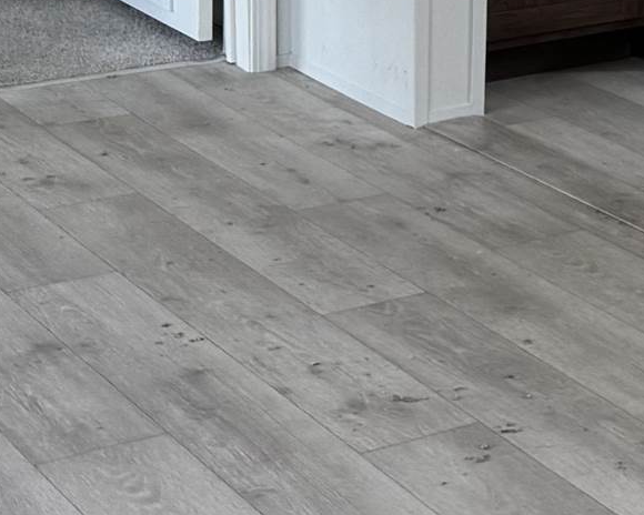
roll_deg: -2.4
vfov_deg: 11.6
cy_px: -390
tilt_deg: -3.8
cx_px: 1130
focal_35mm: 124
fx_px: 2363
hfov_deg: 13.9
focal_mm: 6.76
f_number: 1.78
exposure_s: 1/121
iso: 100
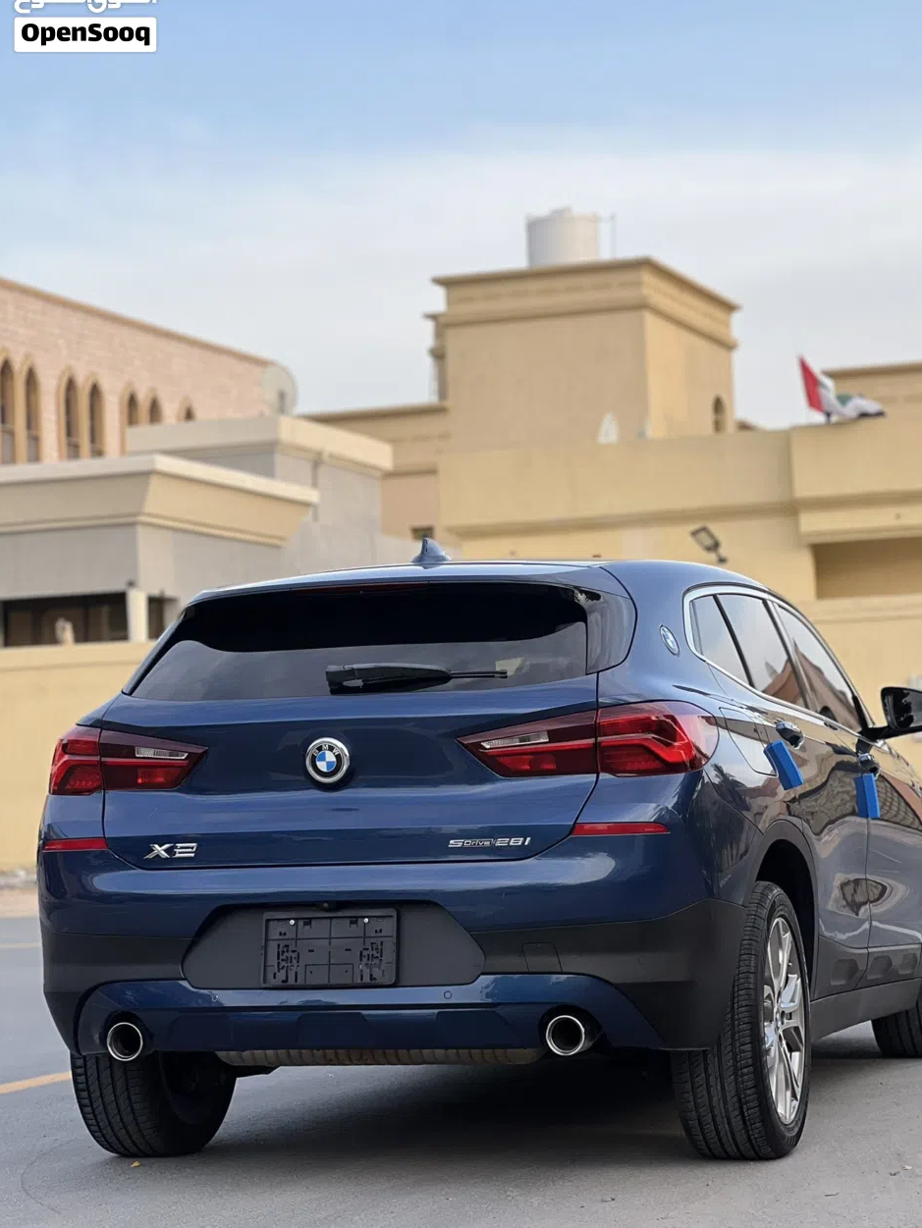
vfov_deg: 23.3
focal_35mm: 84
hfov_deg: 17.6
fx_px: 2982
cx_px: 493
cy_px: 628
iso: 32
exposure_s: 1/121
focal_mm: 9
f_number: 2.8
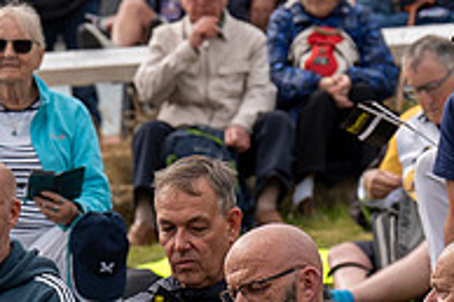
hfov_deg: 4.1
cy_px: 86
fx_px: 6338
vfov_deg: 2.7
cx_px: -163
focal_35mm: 503
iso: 100
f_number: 4.5
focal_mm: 118
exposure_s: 1/640
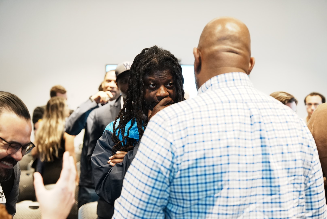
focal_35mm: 70
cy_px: 110
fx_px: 636
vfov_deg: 19.5
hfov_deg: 28.8
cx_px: 164
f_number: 4
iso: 6400
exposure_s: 1/200
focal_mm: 70
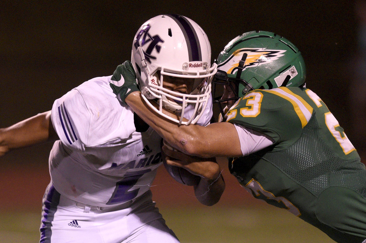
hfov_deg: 6.9
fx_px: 3047
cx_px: 183
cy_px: 122
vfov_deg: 4.6
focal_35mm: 300
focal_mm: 300
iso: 3200
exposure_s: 1/500
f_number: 2.8
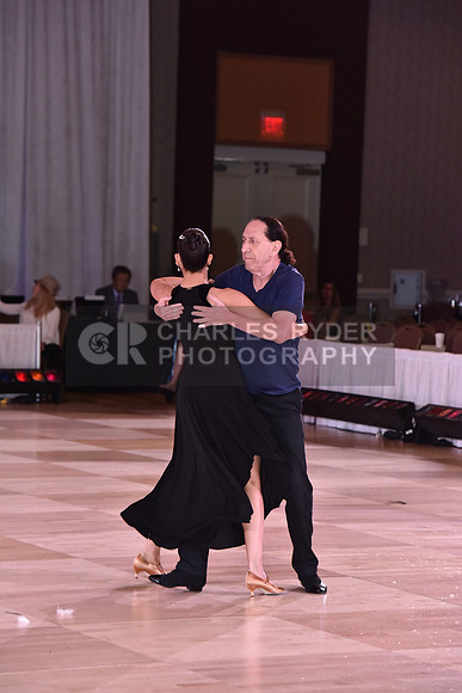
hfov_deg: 10.2
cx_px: 231
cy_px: 346
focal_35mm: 135
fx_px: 2597
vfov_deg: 15.2
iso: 2000
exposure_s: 1/250
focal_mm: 135
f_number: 5.6
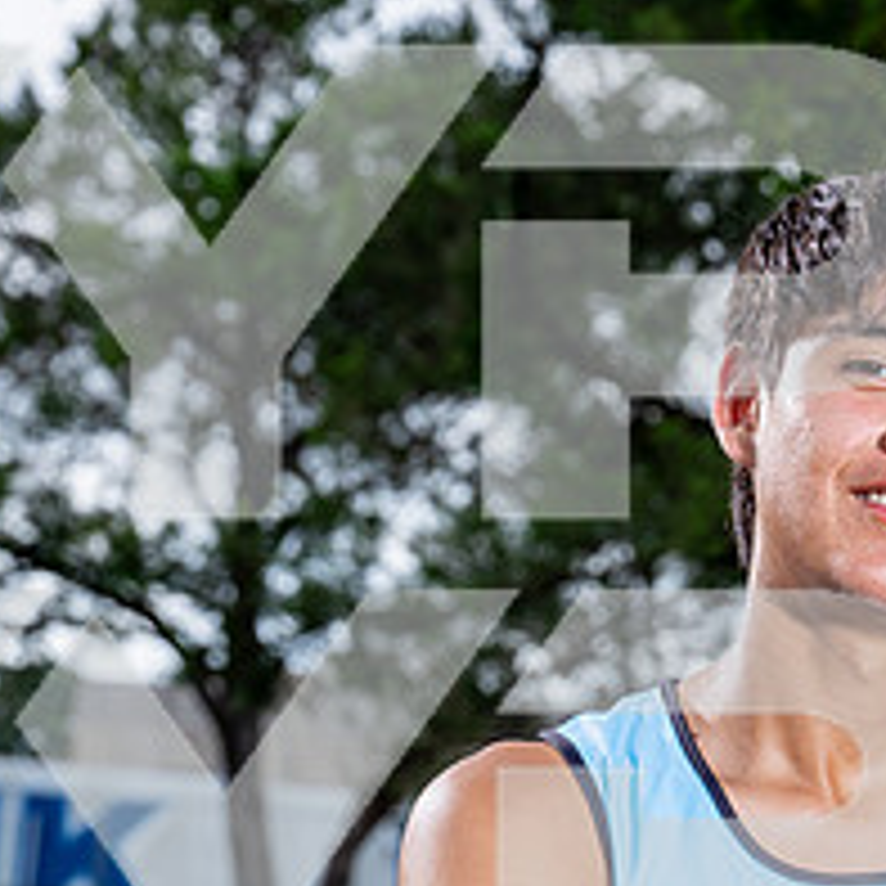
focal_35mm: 192
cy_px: 830
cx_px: 409
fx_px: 5560
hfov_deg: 9.1
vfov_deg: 9.1
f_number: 5.6
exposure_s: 1/250
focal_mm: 70
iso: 100
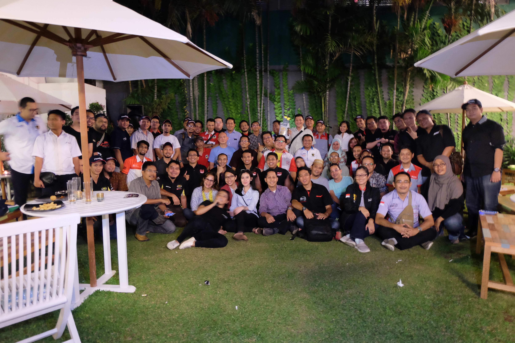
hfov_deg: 73.7
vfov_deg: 53.1
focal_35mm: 24
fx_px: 343
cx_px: 258
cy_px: 172
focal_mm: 16
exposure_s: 1/4
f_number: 3.5
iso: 3200
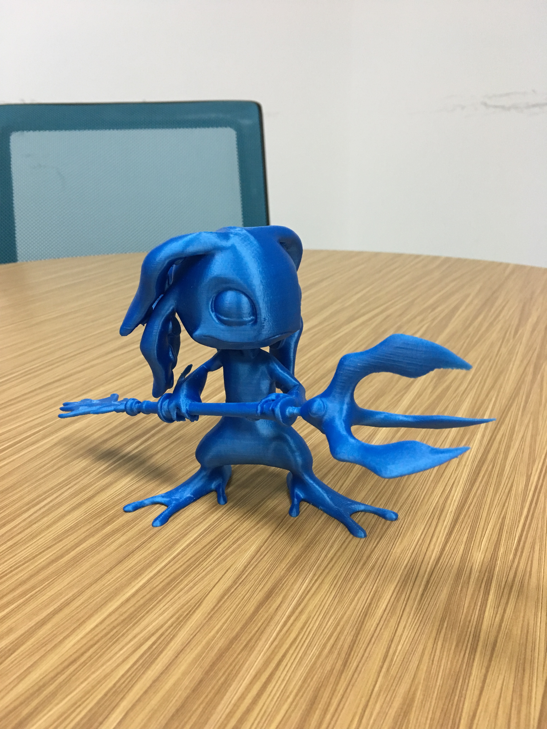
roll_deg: +1.4
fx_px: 611
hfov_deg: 48.2
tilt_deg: -20.2
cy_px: 364
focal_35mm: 29
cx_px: 274
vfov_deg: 61.7
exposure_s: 1/33
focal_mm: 4.15
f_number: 2.2
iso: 160
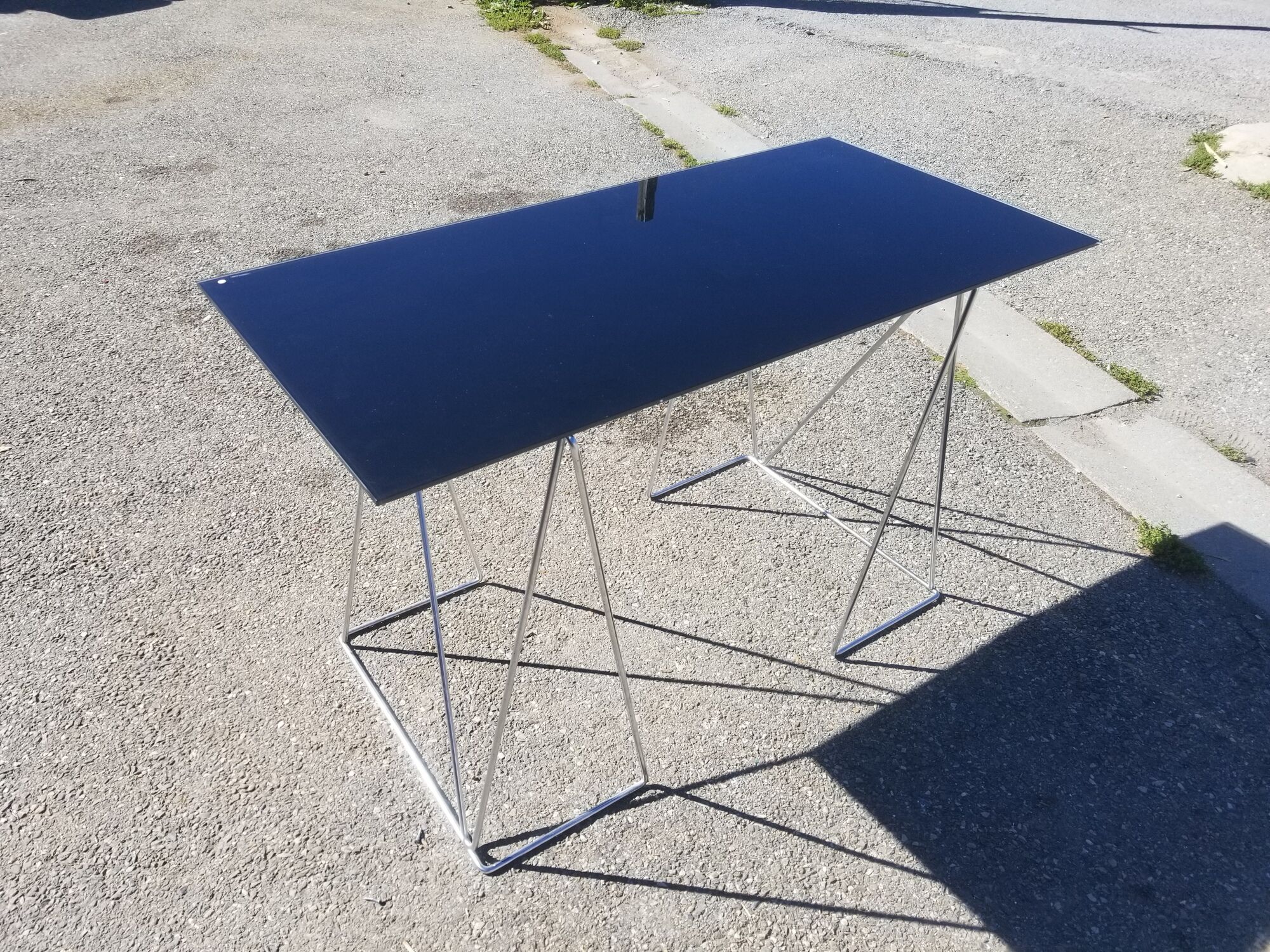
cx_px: 635
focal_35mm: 26
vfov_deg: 53.1
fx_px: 954
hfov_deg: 67.3
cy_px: 476
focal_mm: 4.25
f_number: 1.7
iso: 50
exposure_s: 1/1372
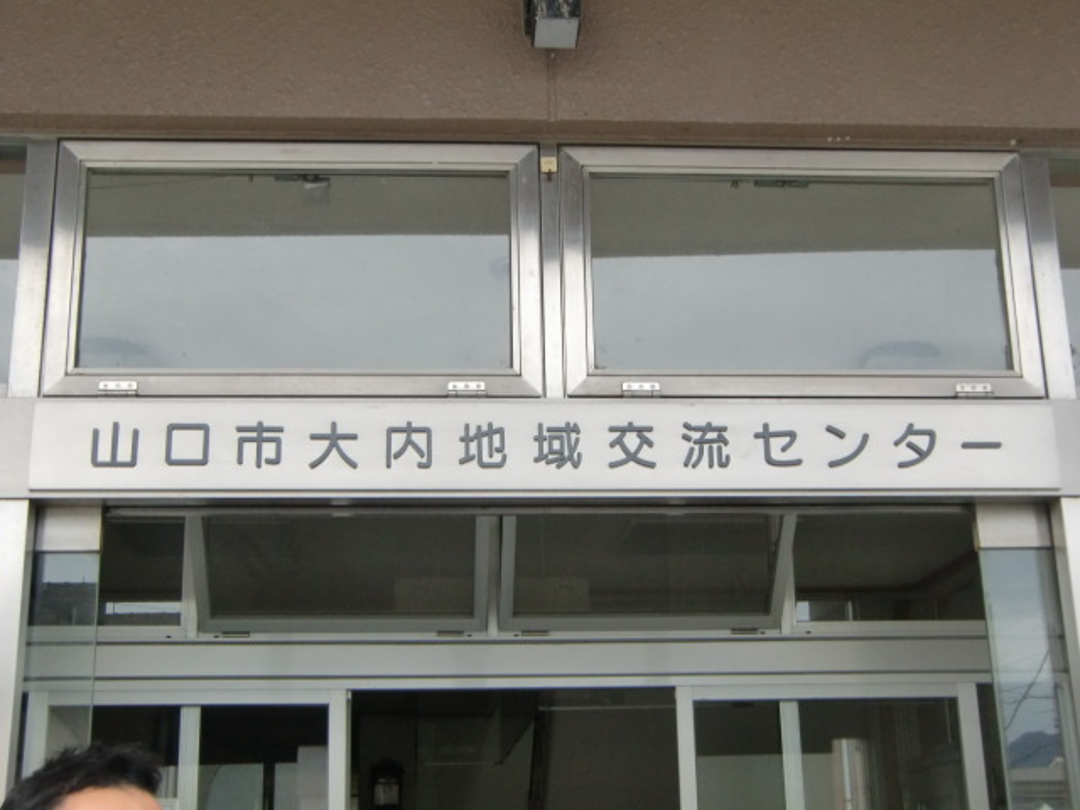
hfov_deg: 40.4
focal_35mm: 47
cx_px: 540
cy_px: 405
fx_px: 1466
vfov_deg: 30.9
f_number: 4
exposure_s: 1/60
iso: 160
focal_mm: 8.4
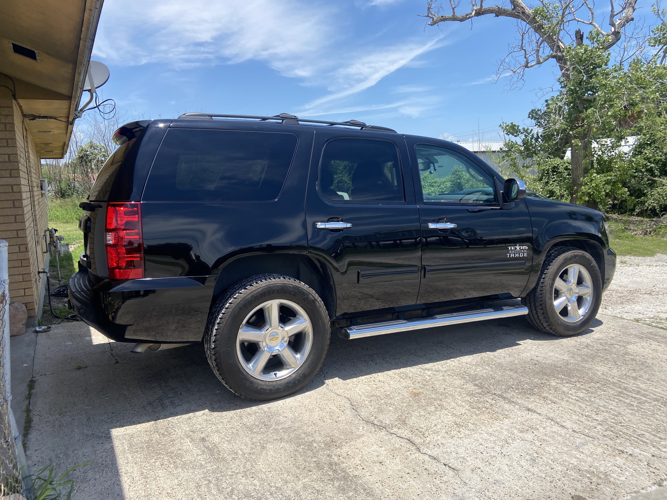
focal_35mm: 26
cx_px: 334
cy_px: 250
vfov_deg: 53.1
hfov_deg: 67.3
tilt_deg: -9.5
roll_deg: +1.5
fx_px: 501
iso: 32
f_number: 1.8
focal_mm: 4.25
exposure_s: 1/2817
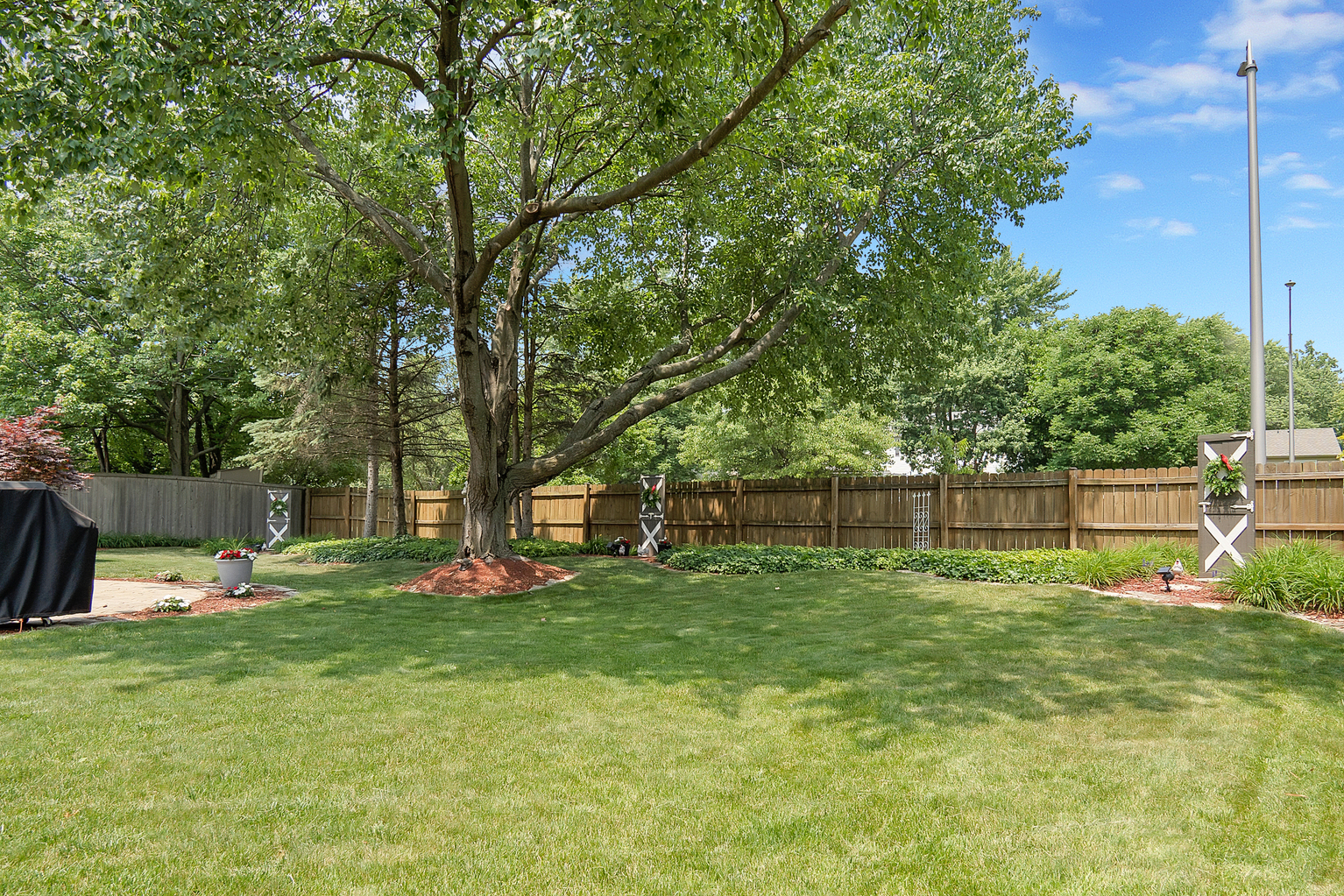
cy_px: 468
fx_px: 709
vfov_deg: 64.5
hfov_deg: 86.9
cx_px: 663
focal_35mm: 19
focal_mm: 12
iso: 200
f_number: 8
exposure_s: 1/100
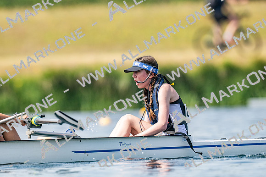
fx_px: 6646
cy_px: 88
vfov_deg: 1.5
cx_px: 133
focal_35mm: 900
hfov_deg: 2.3
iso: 280
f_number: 5
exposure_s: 1/2500
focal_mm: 600
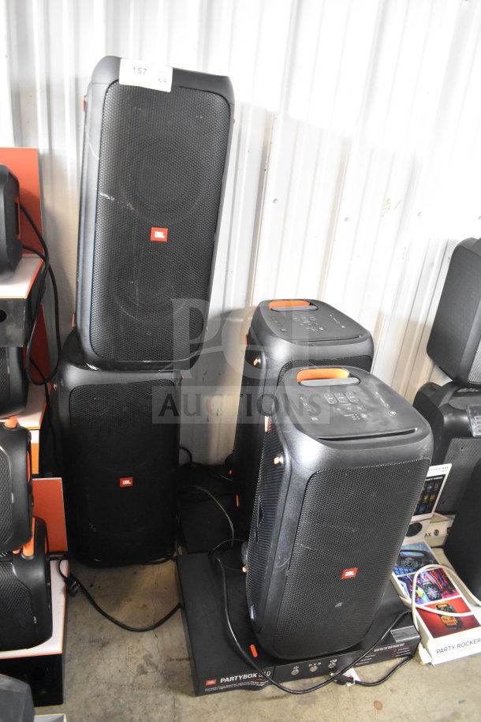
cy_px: 361
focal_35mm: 27
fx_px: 541
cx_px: 240
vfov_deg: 67.4
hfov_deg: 47.9
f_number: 3.5
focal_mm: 18
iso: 3600
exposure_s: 1/30
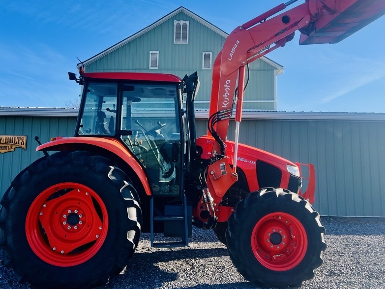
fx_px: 378
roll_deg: -0.6
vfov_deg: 41.4
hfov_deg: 53.9
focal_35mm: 34
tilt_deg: +9.3
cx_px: 180
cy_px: 105
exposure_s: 1/2841
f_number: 1.5
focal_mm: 5.7
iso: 50
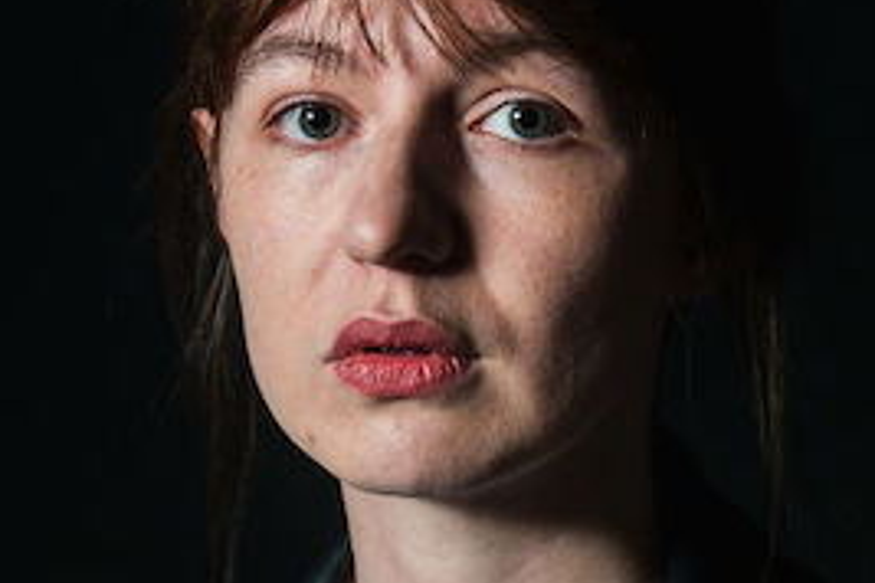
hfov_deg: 9.7
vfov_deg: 6.4
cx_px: 406
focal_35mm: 213
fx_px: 5177
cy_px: 411
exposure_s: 1/125
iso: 200
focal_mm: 52
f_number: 3.5
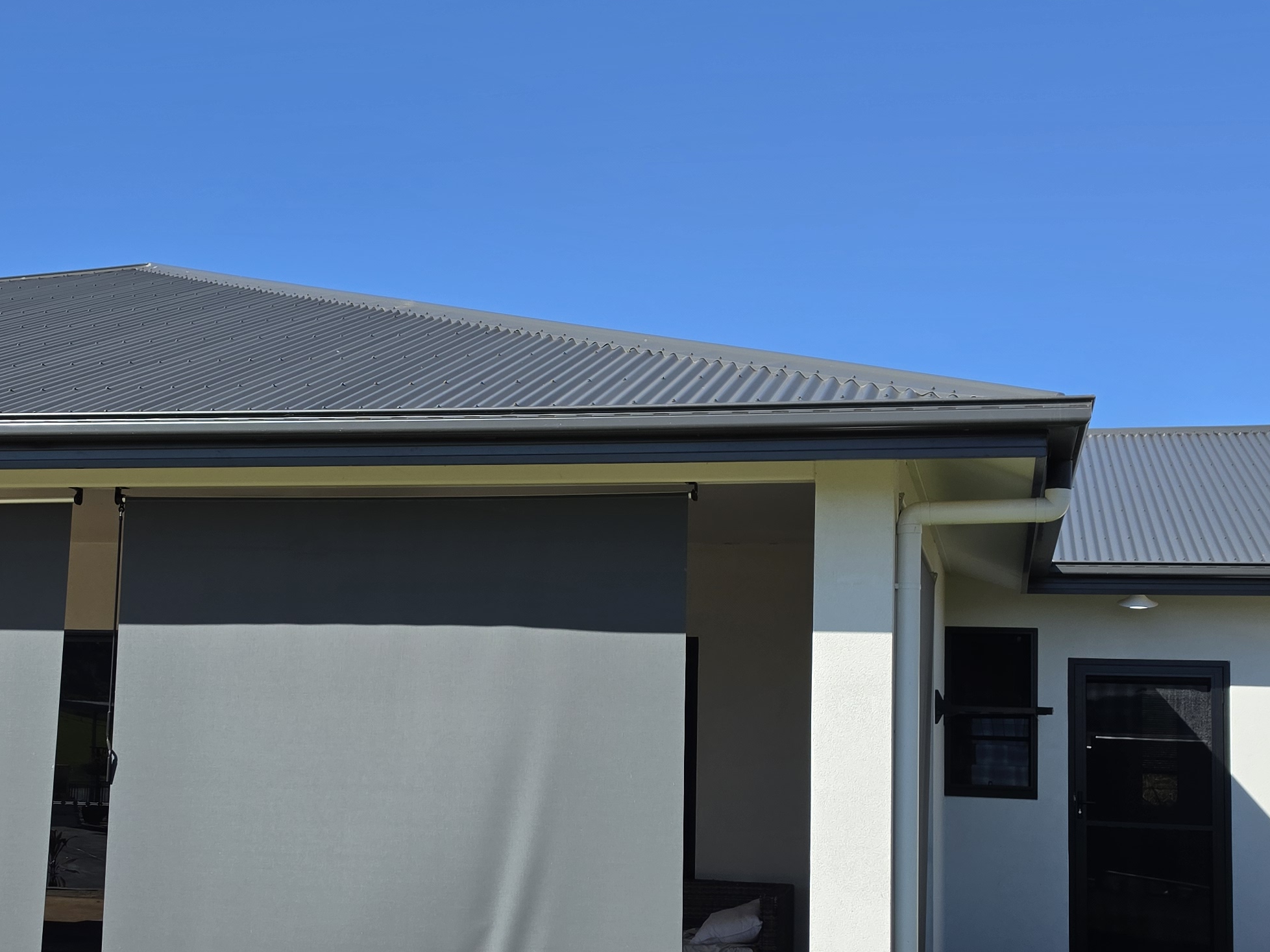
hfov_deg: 40.3
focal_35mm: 47
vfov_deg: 30.8
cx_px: 535
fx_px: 1724
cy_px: 559
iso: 64
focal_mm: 6.5
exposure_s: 1/7329
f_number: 1.4
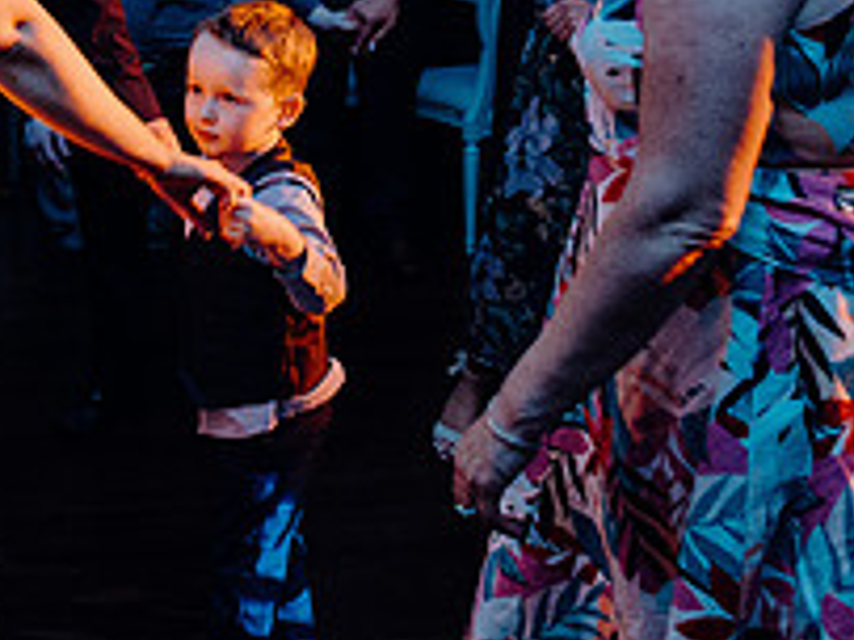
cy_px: 36
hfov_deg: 27.3
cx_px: -55
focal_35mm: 66
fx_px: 1627
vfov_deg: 21.6
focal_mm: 24
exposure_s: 1/160
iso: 2500
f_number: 3.5
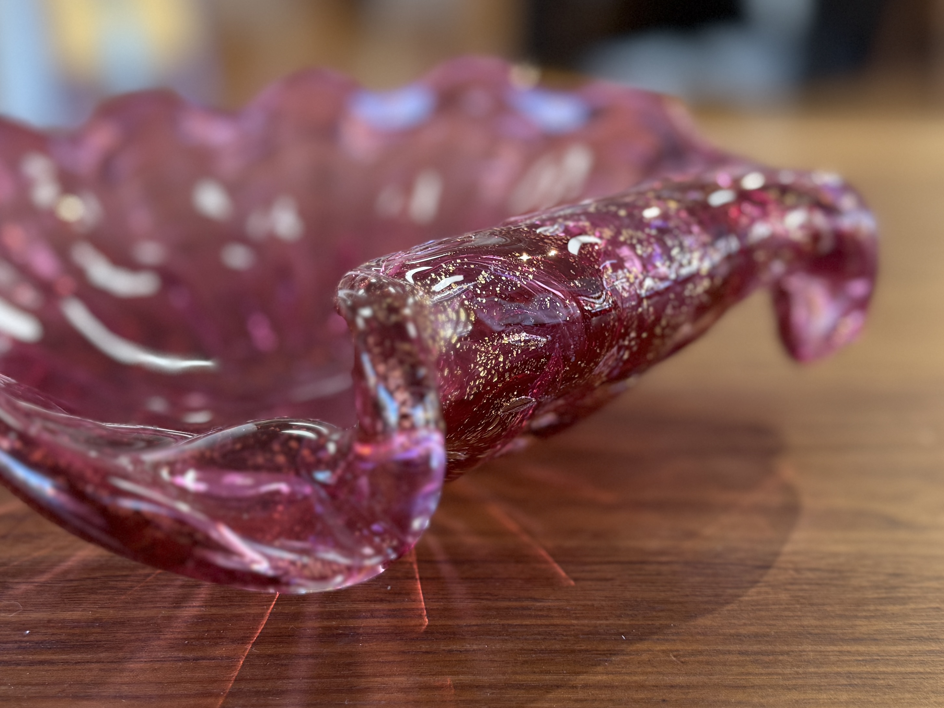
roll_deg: -0.3
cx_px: 472
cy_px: 354
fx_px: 655
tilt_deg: -19.9
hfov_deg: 71.6
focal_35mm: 24
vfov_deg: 56.8
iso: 160
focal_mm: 6.76
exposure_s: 1/120
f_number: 1.78
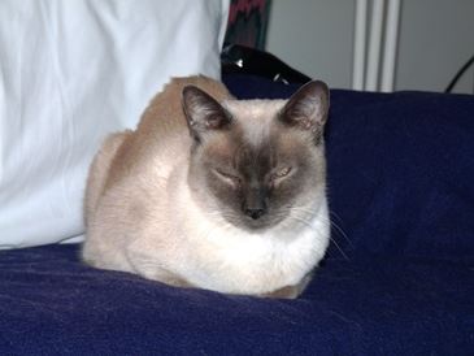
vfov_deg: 13.6
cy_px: 178
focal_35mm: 109
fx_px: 1493
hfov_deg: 18.0
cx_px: 237
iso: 100
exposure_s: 1/40
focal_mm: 19.4
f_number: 3.6
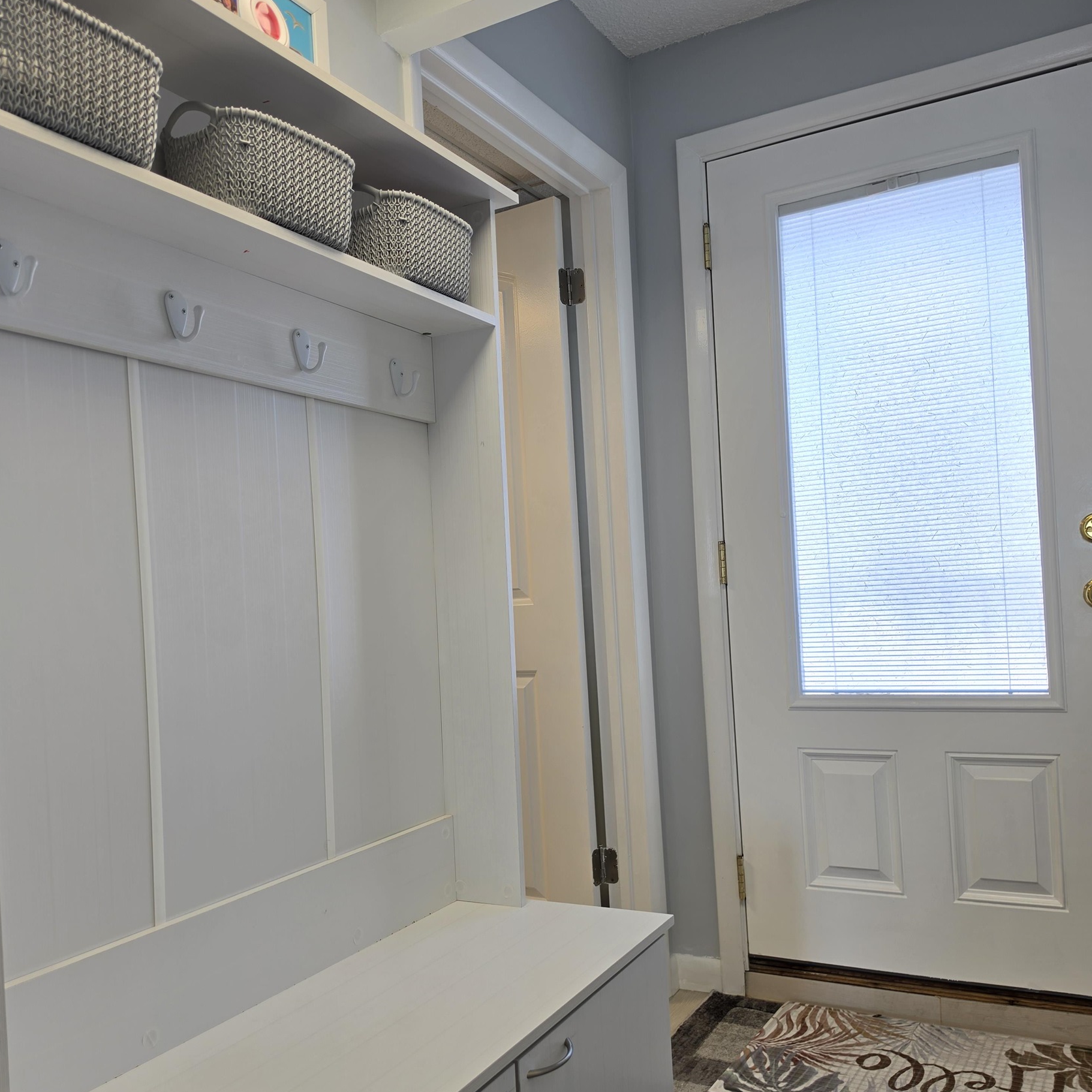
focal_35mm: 28
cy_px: 589
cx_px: 544
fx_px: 999
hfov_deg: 57.3
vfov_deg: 57.2
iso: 12
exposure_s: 1/120
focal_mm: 6.5
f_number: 1.4
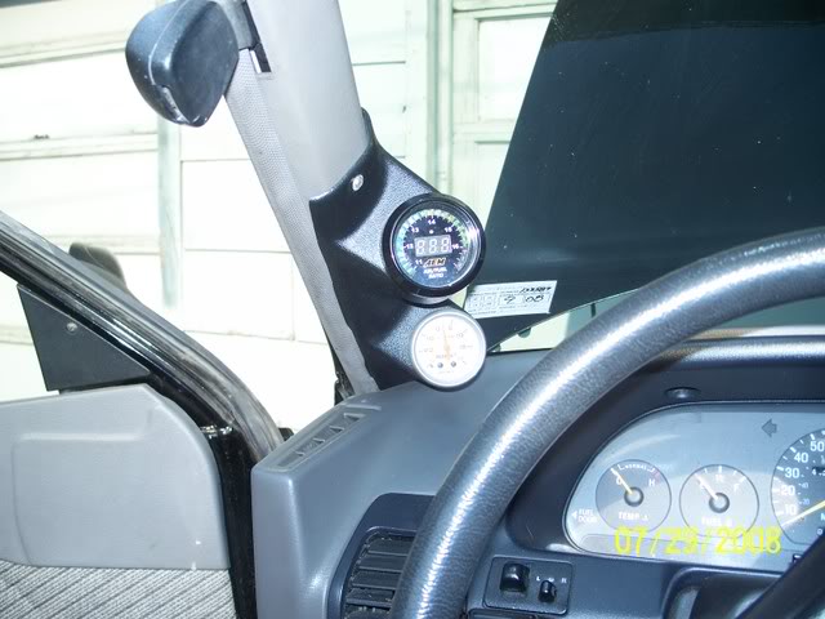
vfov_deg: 38.7
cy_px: 310
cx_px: 412
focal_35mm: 37
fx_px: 882
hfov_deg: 50.1
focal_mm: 7.8
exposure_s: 1/500
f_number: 2.8
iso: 64
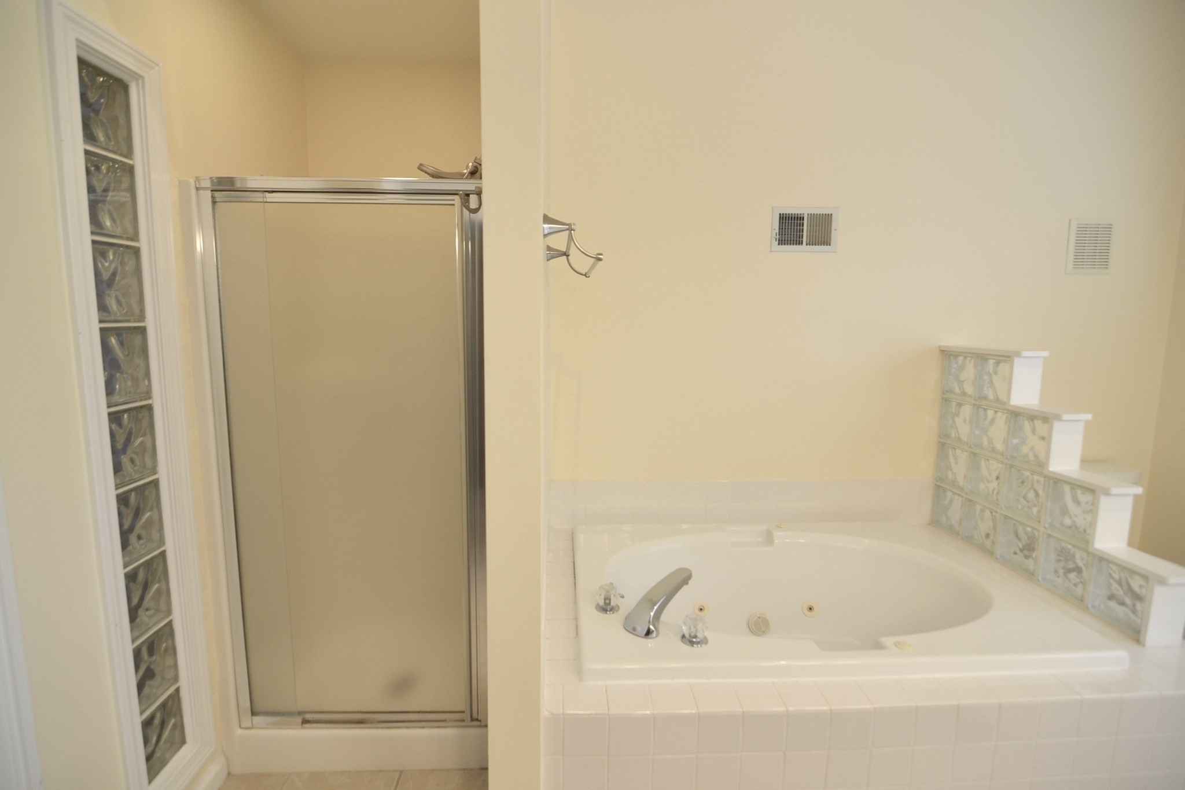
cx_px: 592
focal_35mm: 16
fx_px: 543
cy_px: 395
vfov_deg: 72.0
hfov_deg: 95.0
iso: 400
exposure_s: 1/60
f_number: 3.2
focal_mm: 11
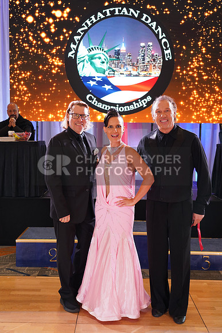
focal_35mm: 41
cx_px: 111
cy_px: 166
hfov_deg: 32.6
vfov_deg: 47.4
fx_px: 379
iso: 1600
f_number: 4
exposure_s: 1/160
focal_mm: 41
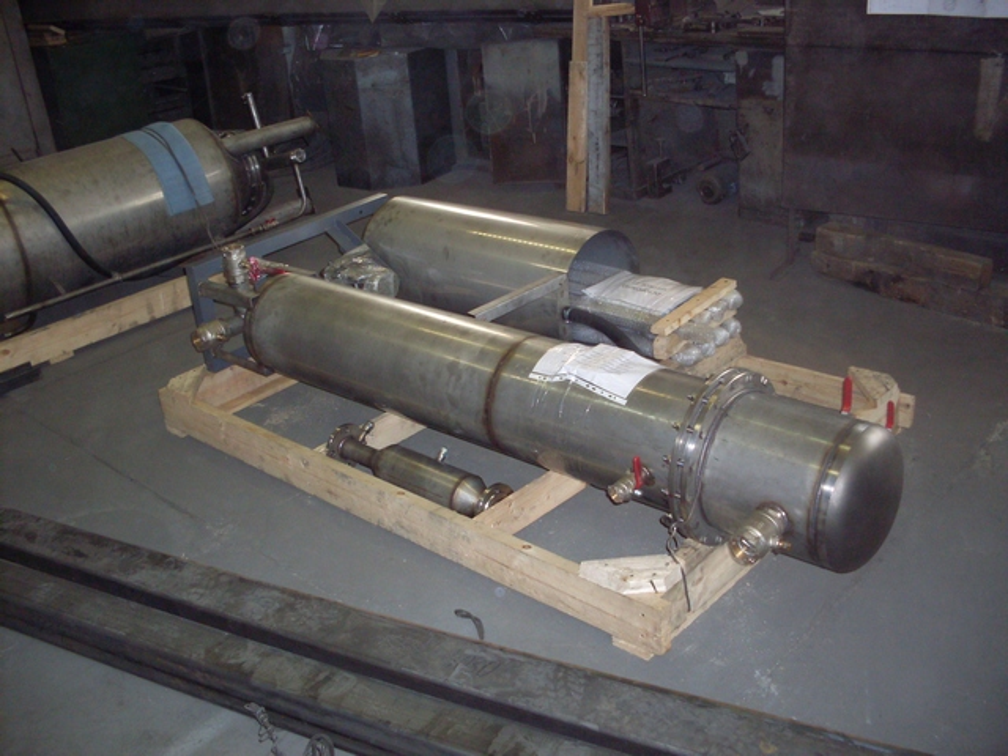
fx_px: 1107
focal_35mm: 38
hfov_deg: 49.0
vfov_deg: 37.7
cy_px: 378
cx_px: 504
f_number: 2.8
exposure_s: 1/45
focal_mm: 6.3
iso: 160
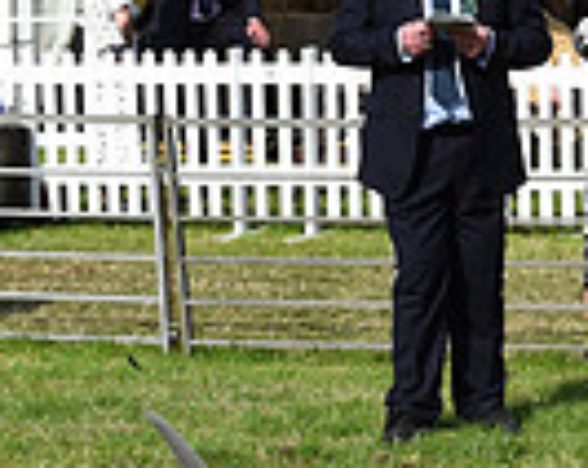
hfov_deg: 8.9
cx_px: 1180
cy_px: 283
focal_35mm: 205
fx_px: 3562
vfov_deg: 7.5
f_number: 10
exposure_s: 1/1250
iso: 500
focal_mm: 50
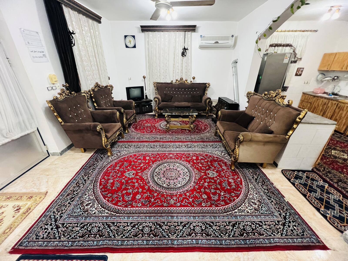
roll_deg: -1.0
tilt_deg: -25.0
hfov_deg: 106.2
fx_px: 131
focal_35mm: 13
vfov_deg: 89.9
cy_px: 130
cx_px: 174
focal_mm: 1.57
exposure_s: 1/50
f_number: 1.8
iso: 400
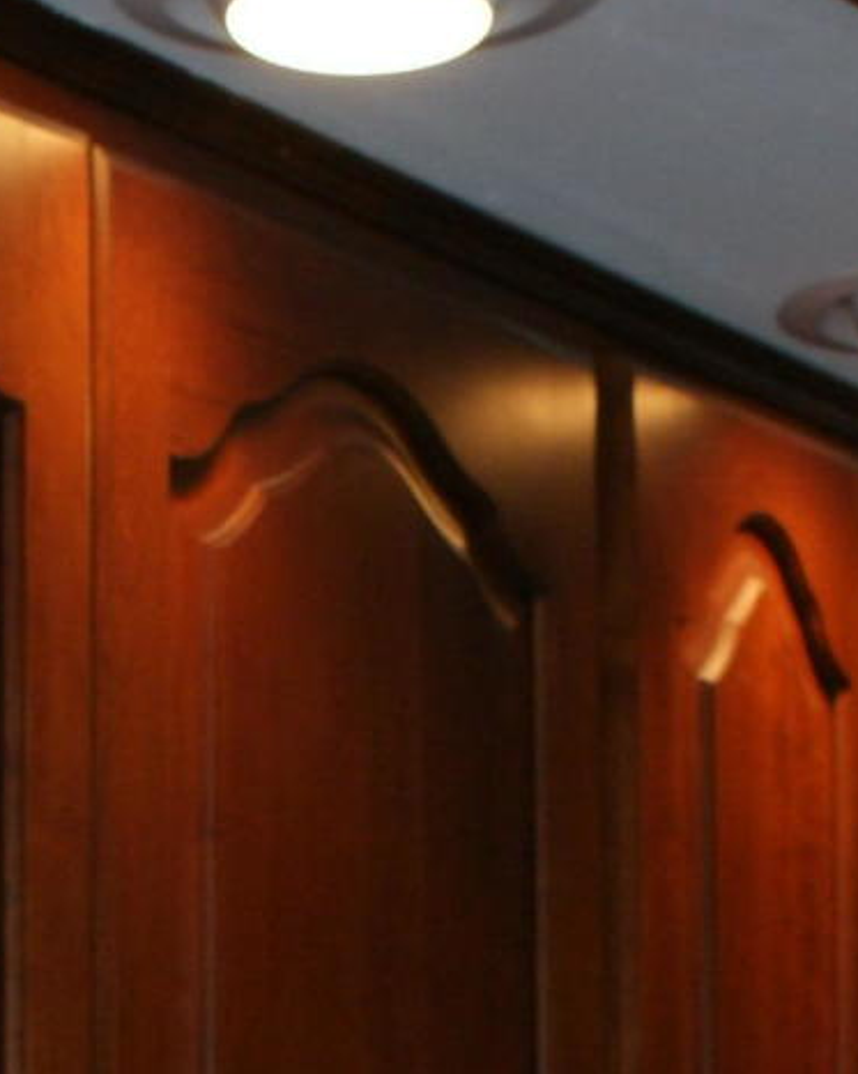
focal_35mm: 169
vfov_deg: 10.9
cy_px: 1688
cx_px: 107
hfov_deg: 9.1
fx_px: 5370
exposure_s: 1/60
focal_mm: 28
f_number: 5.6
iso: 400
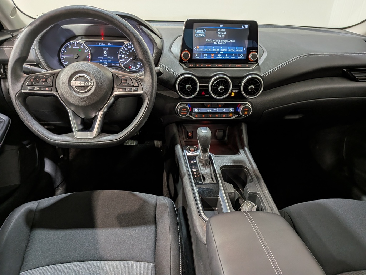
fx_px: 254
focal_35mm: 24
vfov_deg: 56.8
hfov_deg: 71.6
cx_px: 183
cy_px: 138
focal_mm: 4.53
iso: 79
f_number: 1.7
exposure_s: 1/40
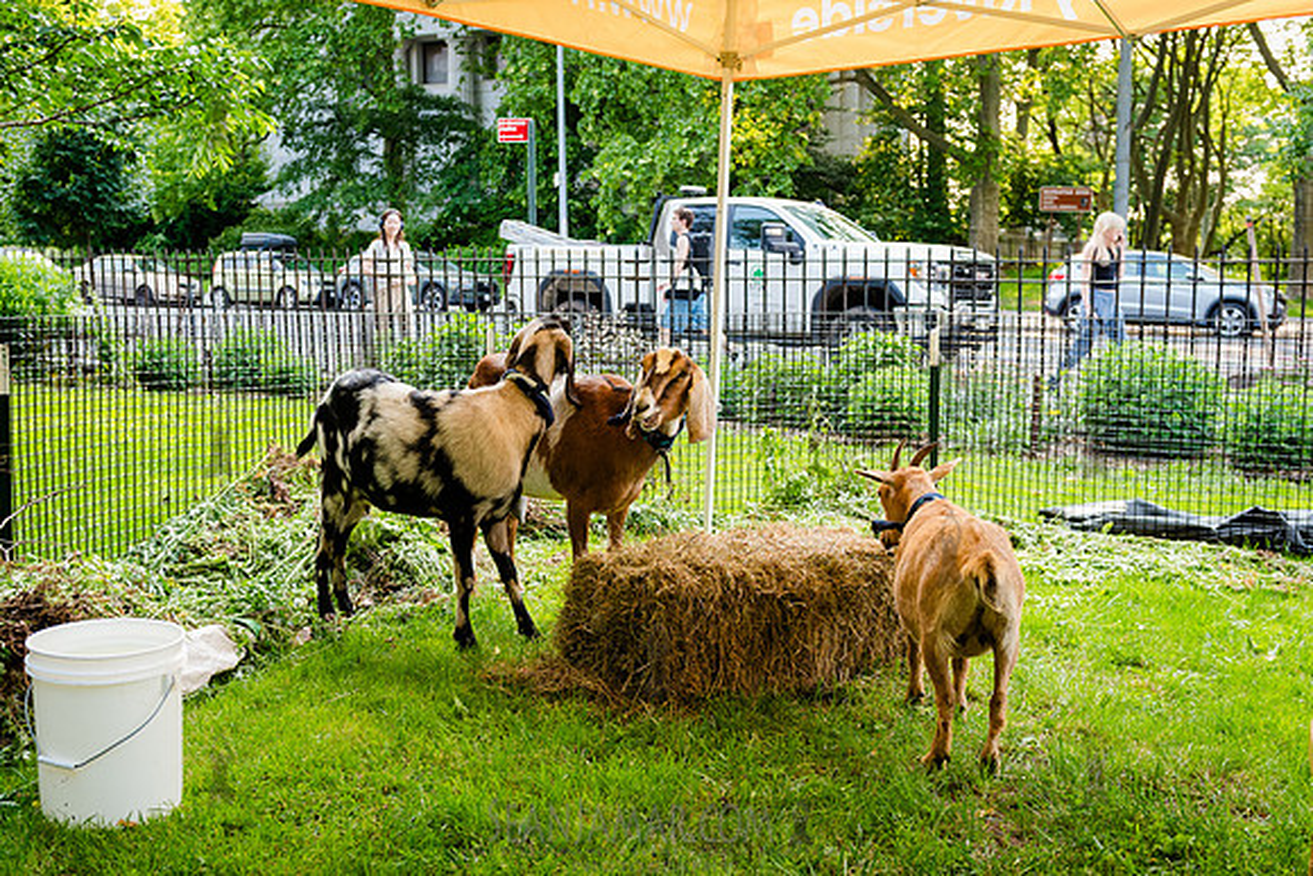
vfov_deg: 32.2
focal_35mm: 42
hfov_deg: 46.8
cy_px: 456
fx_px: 1515
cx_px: 588
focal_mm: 31
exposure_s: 1/250
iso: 500
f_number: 3.5
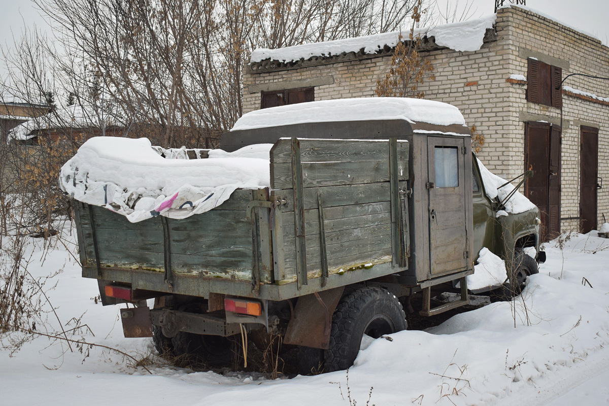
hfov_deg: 49.6
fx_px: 660
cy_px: 203
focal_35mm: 39
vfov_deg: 34.2
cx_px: 304
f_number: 5.6
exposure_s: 1/800
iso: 800
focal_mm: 26
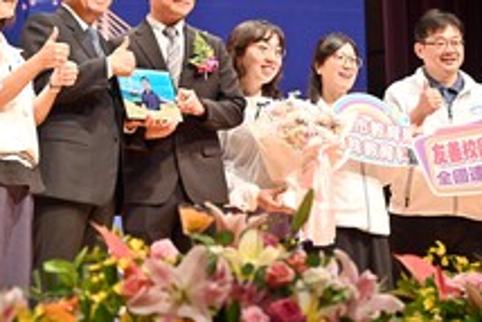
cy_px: 39
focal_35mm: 127
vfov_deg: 10.8
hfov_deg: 16.1
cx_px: 124
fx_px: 1701
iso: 1000
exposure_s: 1/125
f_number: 4
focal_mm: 68
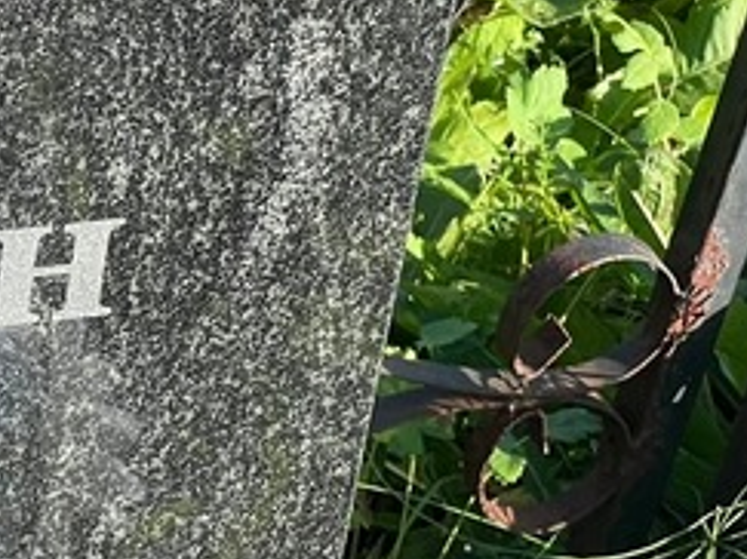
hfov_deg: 7.6
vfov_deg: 5.8
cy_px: 513
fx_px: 5479
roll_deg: -8.6
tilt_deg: -35.6
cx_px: -412
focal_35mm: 254
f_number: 2.8
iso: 32
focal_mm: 9
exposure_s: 1/330
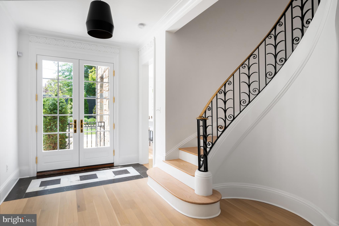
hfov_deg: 84.0
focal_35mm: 20
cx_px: 170
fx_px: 188
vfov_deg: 61.8
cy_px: 113
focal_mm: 20
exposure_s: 1/60
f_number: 18
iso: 400
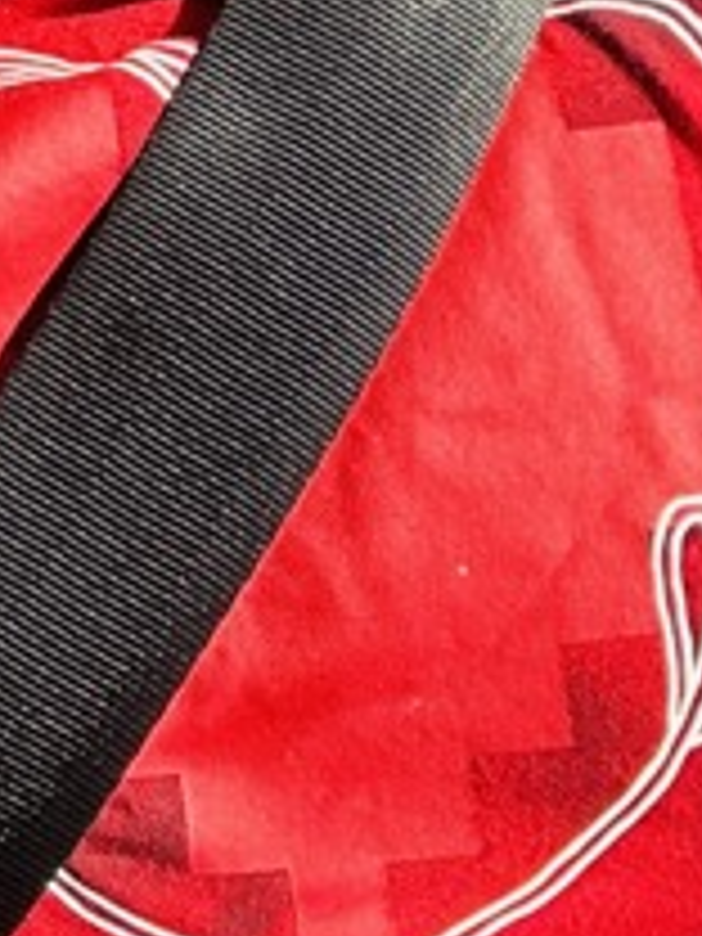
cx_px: -767
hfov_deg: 10.4
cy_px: -387
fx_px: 3515
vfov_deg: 14.3
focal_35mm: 130
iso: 20
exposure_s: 1/124
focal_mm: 2.69
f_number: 1.9
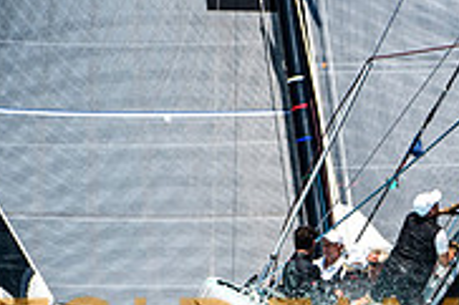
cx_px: 353
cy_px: 316
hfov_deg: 1.3
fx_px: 20725
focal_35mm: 1627
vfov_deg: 0.8
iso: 400
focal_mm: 340
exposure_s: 1/1600
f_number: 5.6
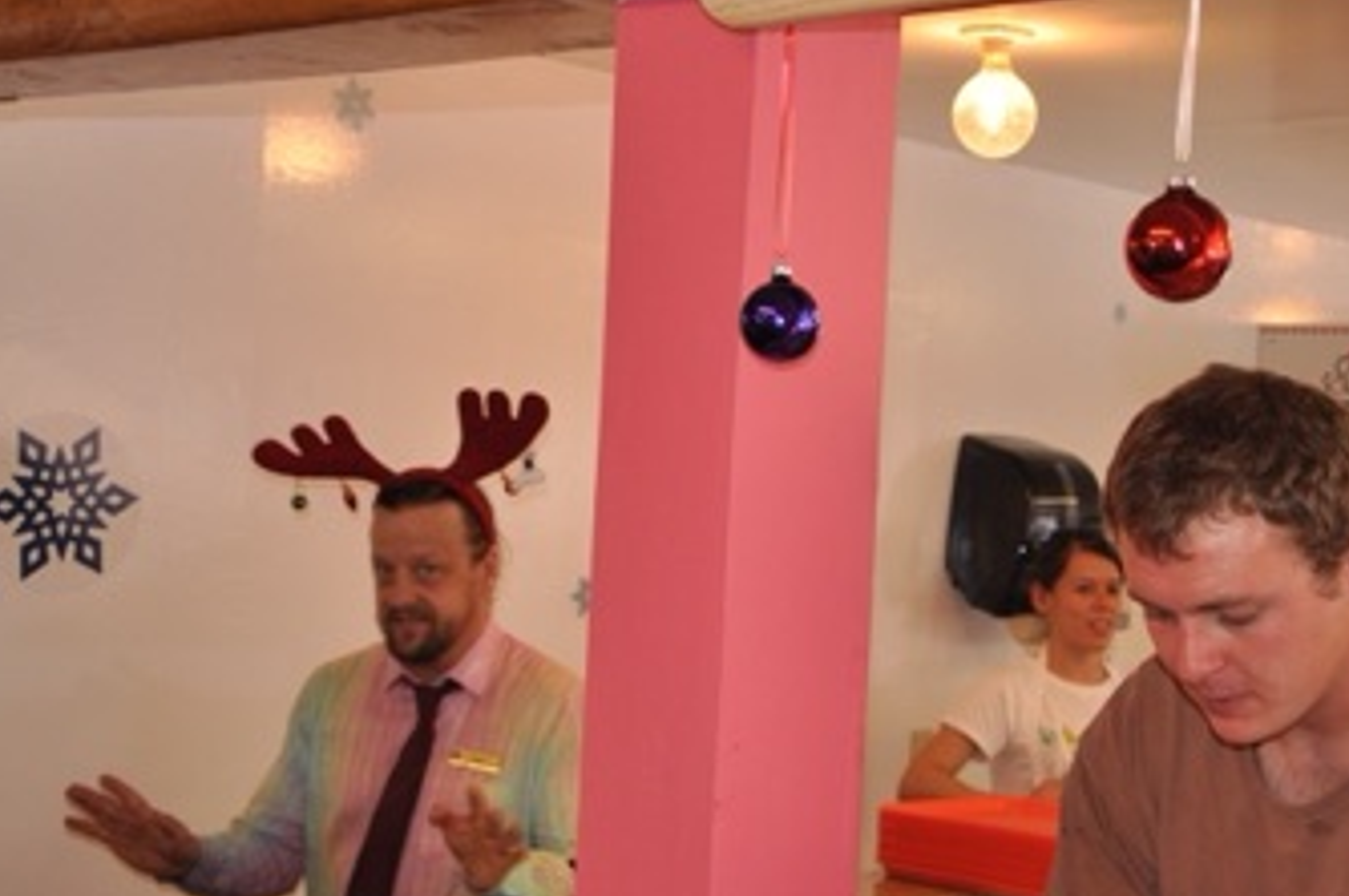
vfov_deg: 19.7
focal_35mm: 69
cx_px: 868
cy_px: 535
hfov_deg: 29.1
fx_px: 2583
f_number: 4.2
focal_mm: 32
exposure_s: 1/125
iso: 500
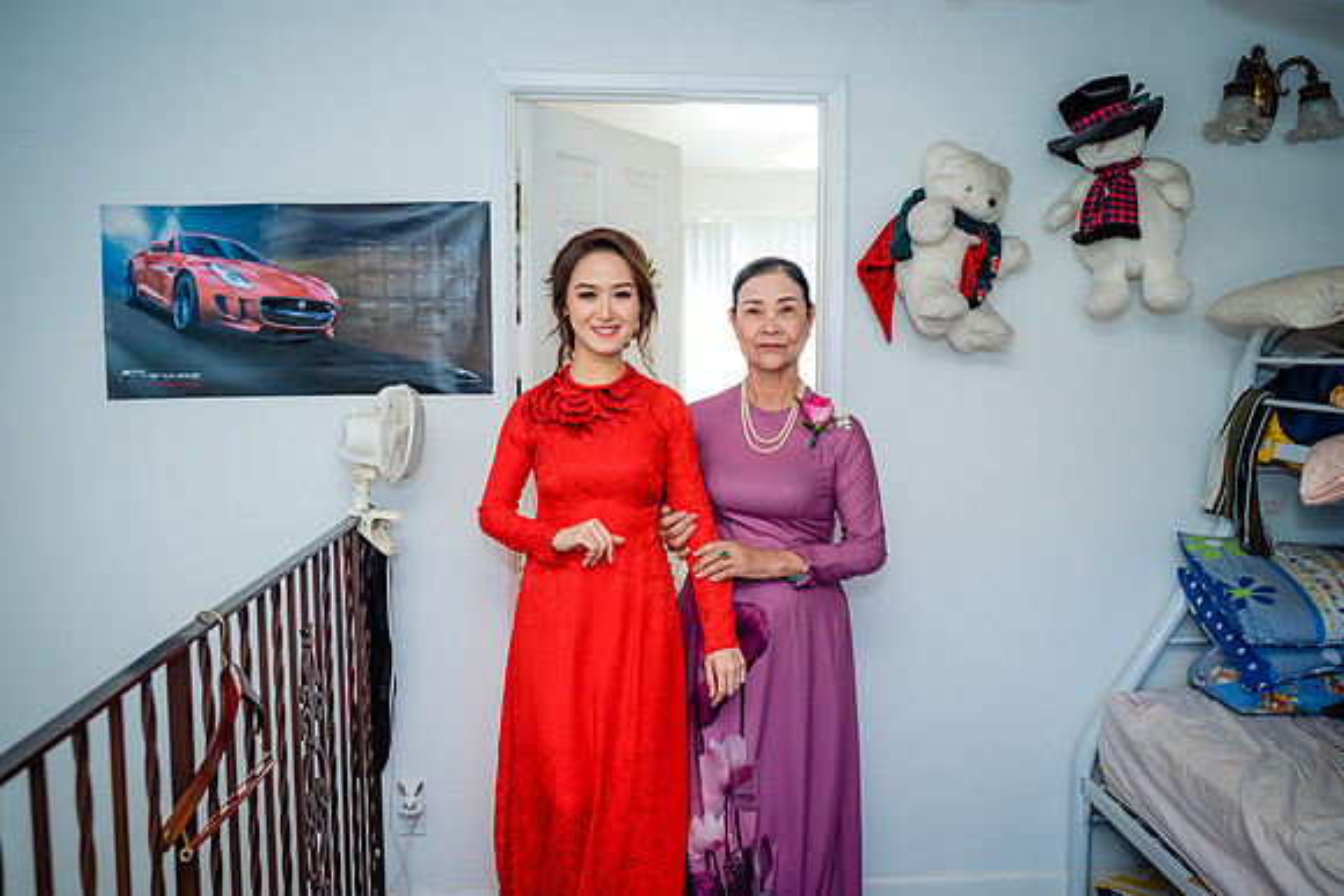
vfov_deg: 38.9
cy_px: 448
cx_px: 672
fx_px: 1270
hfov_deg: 55.8
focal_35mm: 34
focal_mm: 34
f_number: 4
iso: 1000
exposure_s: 1/160
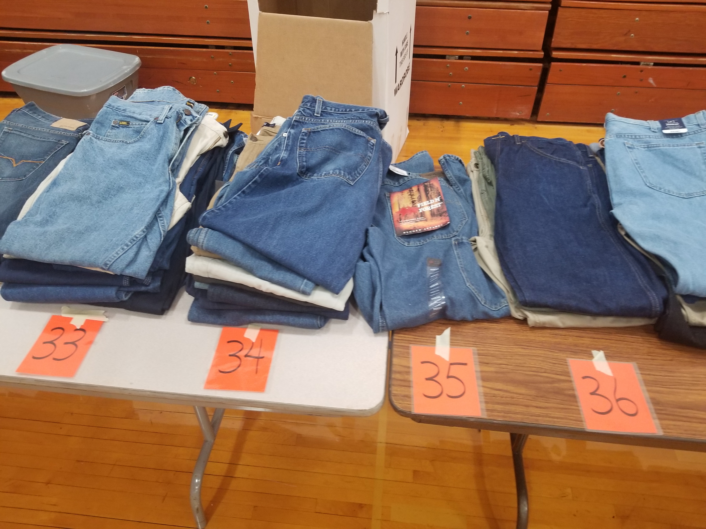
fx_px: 530
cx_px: 353
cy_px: 264
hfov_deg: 67.3
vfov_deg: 53.1
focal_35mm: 26
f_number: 1.7
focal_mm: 4.25
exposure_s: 1/40
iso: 200
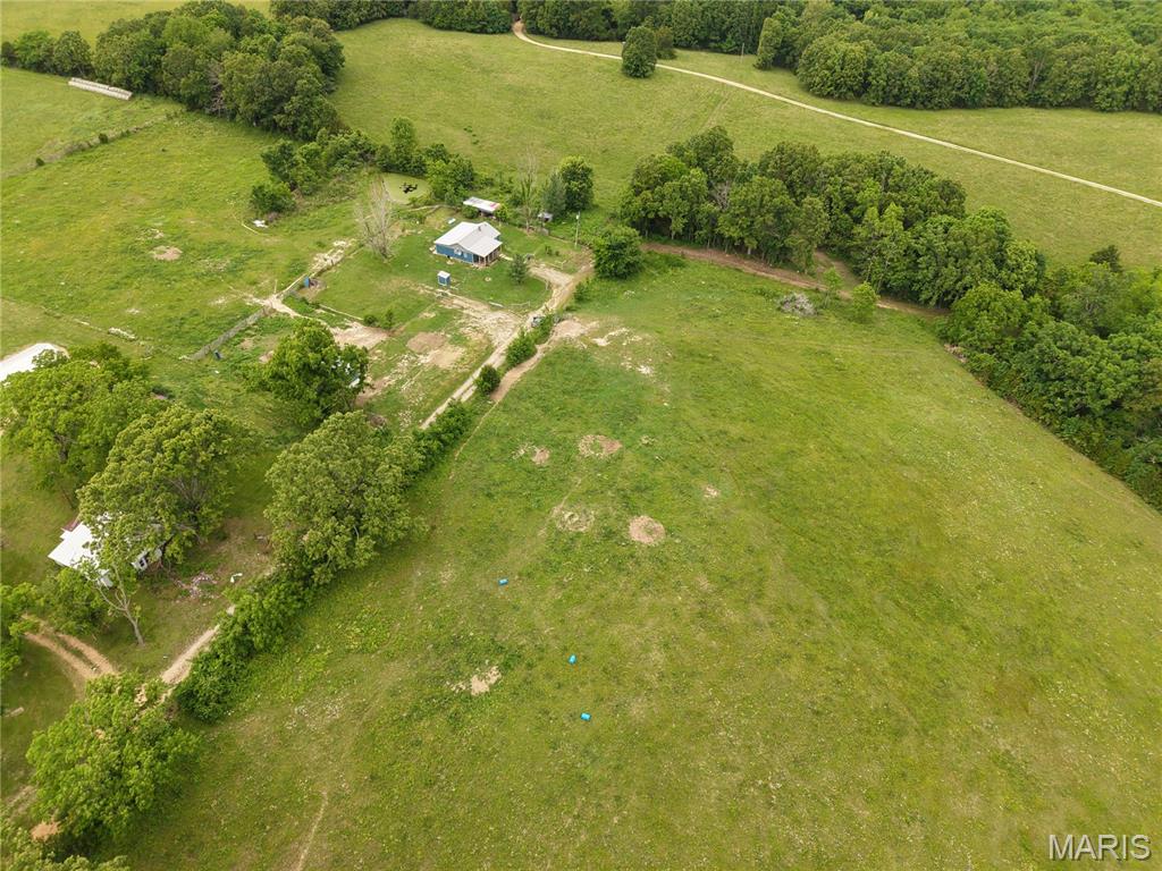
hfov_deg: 71.6
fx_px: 806
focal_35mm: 24
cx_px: 581
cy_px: 436
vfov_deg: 56.8
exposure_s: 1/160
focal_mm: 8.67
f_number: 1.8
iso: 100
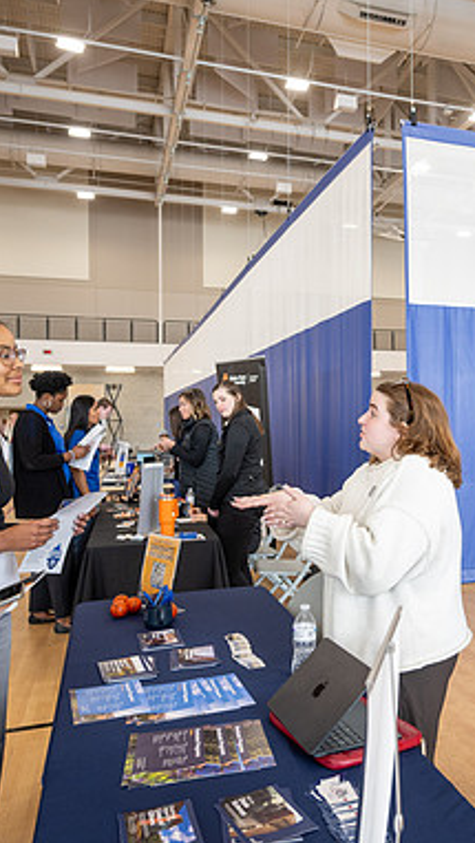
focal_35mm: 31
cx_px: 389
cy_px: 423
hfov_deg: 36.3
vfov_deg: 62.6
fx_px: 694
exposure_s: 1/100
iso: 800
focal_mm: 19.5
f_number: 4
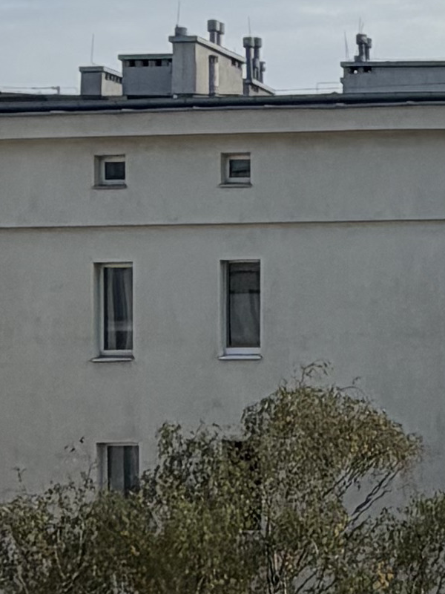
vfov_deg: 19.6
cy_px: 275
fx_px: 1714
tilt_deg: +1.5
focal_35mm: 100
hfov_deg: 13.5
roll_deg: +0.0
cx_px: 753
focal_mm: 2.22
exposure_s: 1/1050
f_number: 2.2
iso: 20
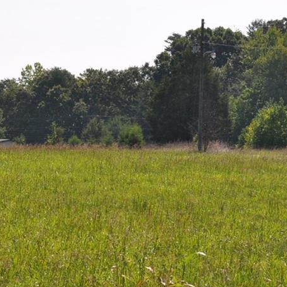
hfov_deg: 11.0
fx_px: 1491
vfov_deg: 11.0
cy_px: 150
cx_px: 50
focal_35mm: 159
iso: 200
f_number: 16
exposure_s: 1/200
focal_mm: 55
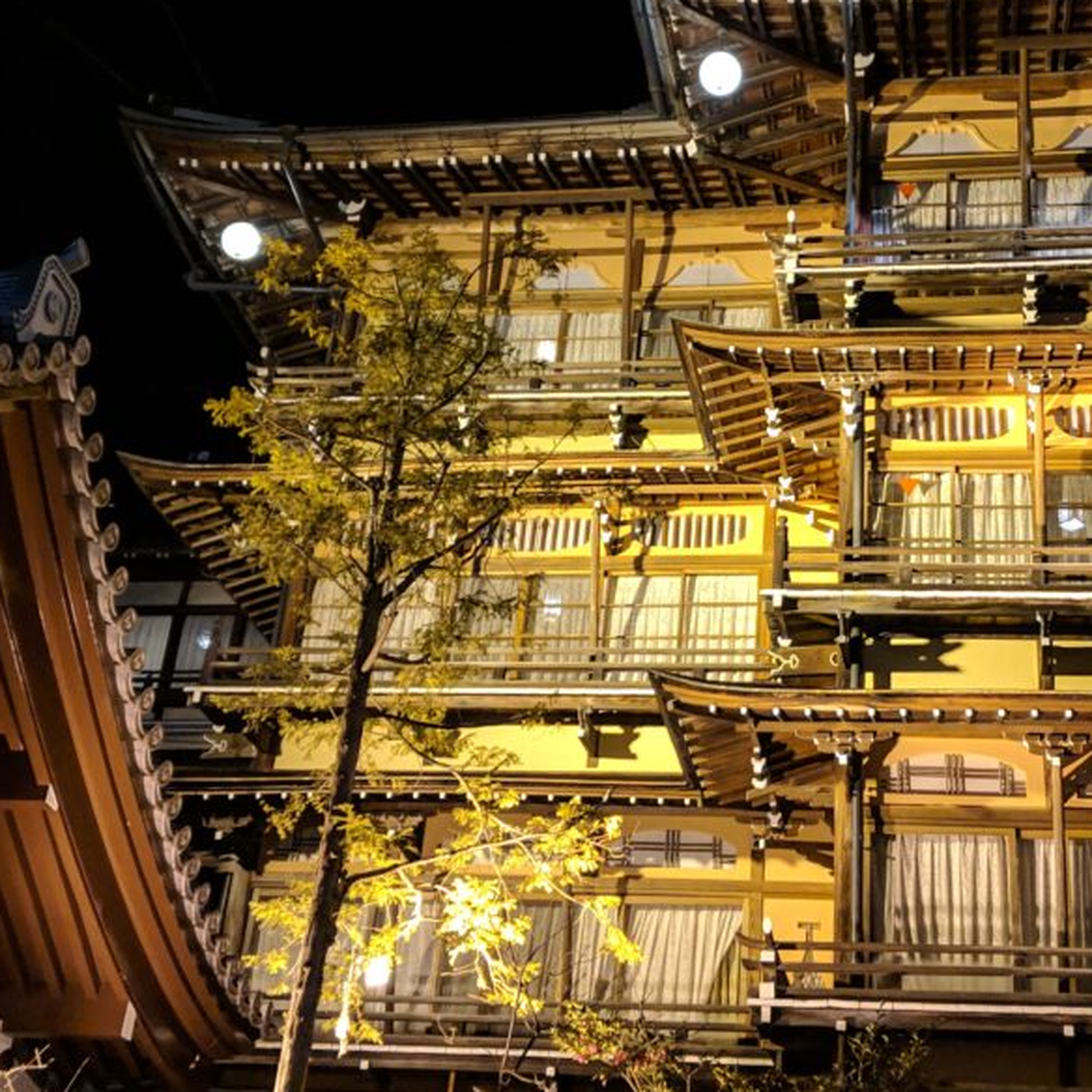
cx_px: 712
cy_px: 413
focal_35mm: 49
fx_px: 1749
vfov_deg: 34.5
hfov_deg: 34.4
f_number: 1.8
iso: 400
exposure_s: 1/40.1
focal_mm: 4.44
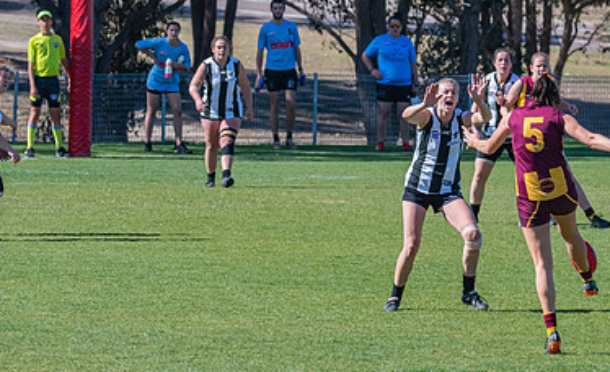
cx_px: 354
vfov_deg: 2.4
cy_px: 164
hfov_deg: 3.9
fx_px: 8982
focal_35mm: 544
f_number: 8
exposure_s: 1/2000
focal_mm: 220
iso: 800
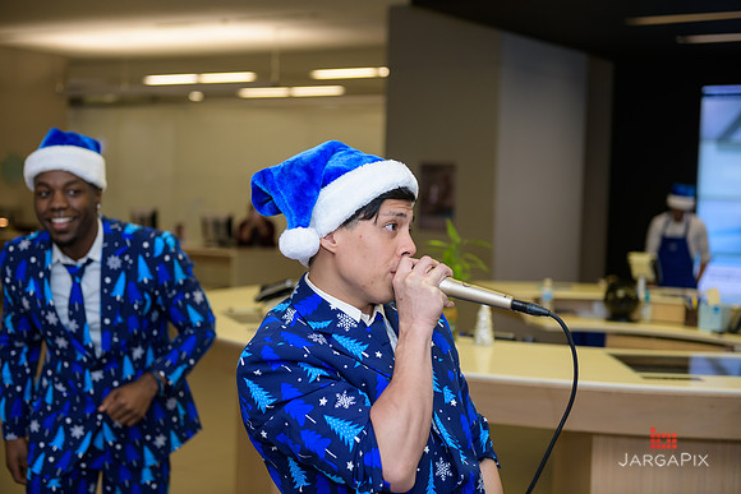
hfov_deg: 35.6
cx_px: 370
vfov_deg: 24.2
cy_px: 247
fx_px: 1153
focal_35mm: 56
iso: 400
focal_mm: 56
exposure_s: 1/125
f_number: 3.2
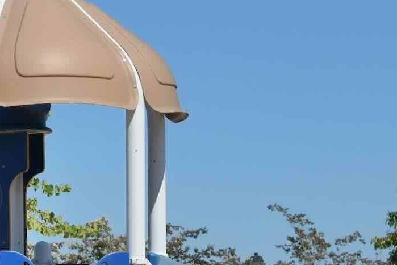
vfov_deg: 5.4
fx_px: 2812
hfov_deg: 7.9
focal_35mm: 255
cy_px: 237
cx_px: -231
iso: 800
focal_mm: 58
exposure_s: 1/6000
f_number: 8
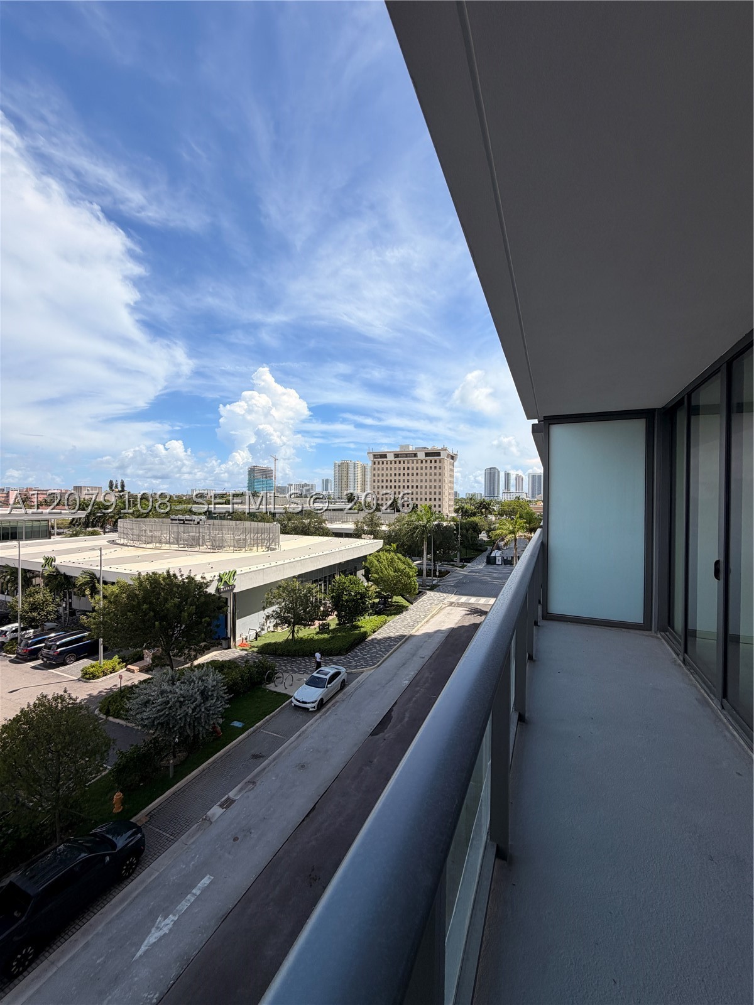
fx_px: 407
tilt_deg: -0.7
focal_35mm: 14
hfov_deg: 85.7
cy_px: 502
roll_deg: -0.3
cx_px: 377
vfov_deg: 102.1
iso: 20
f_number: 2.2
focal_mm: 2.22
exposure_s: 1/1033
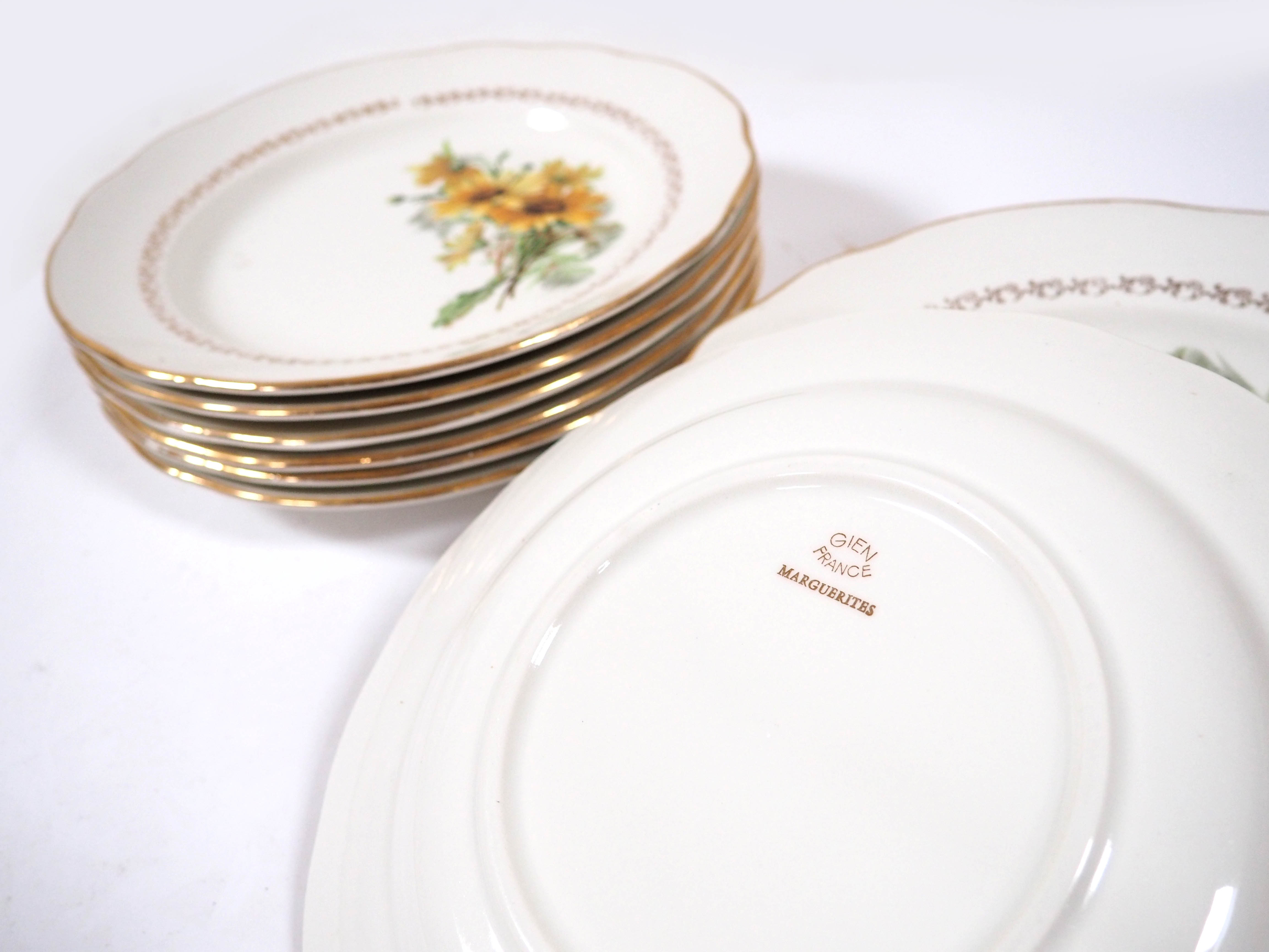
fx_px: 1246
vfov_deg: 41.8
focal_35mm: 34
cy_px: 476
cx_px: 634
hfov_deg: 54.0
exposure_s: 1/60
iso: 1250
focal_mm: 17
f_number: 4
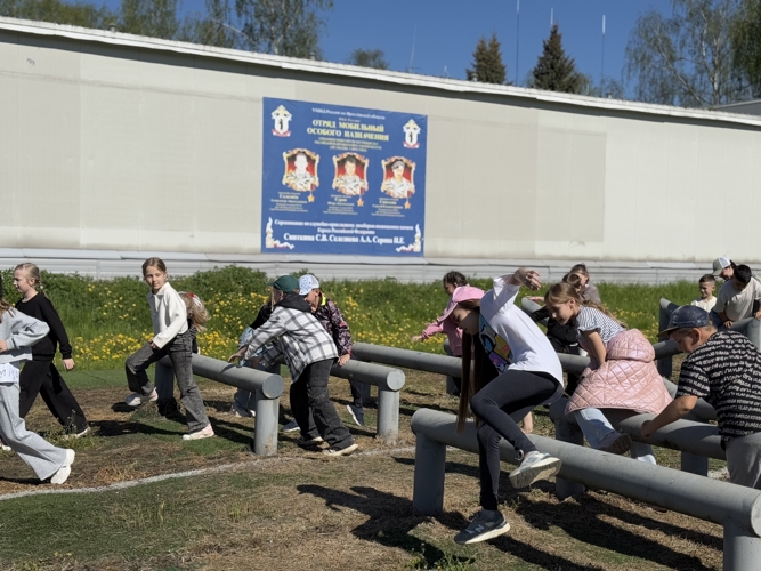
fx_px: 1055
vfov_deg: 30.3
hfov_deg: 39.7
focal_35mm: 48
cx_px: 380
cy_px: 286
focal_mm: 6.76
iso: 64
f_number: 1.78
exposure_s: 1/7874
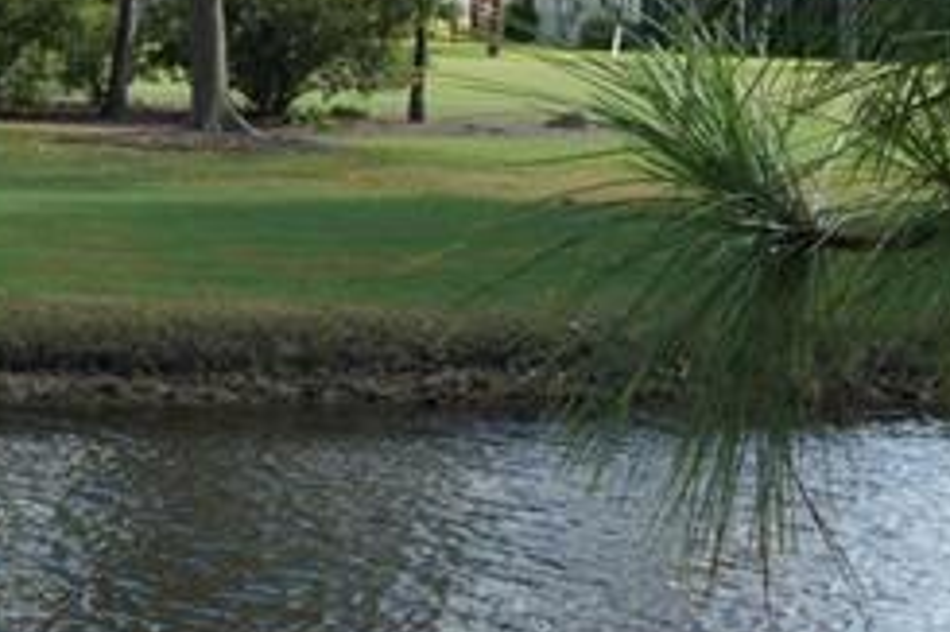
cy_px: -85
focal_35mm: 157
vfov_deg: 8.6
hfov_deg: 13.0
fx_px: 4140
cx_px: 194
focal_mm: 32
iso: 200
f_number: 8
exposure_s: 1/250
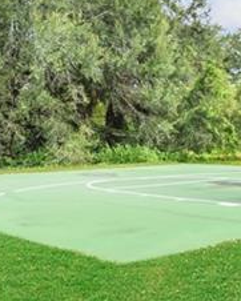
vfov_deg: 27.8
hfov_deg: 22.3
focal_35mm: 68
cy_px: 118
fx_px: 606
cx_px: 178
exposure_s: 1/160
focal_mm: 16
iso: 400
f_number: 11
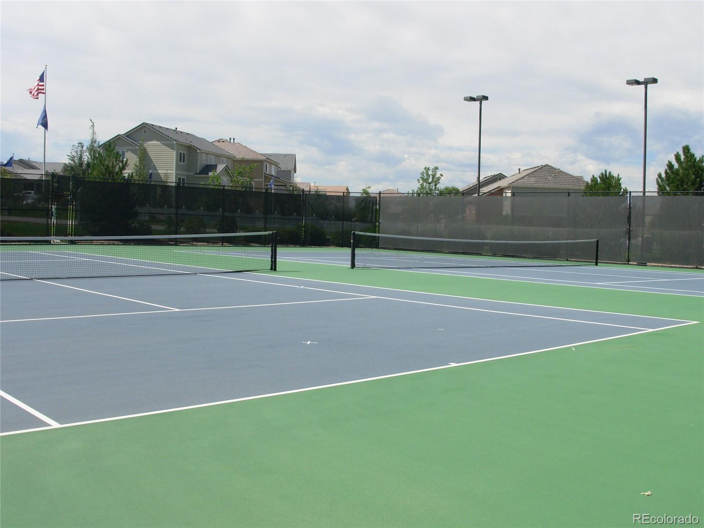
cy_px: 264
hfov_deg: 49.0
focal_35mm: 38
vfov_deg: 37.7
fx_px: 773
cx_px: 352
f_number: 4.9
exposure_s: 1/497
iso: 50
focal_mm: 6.3
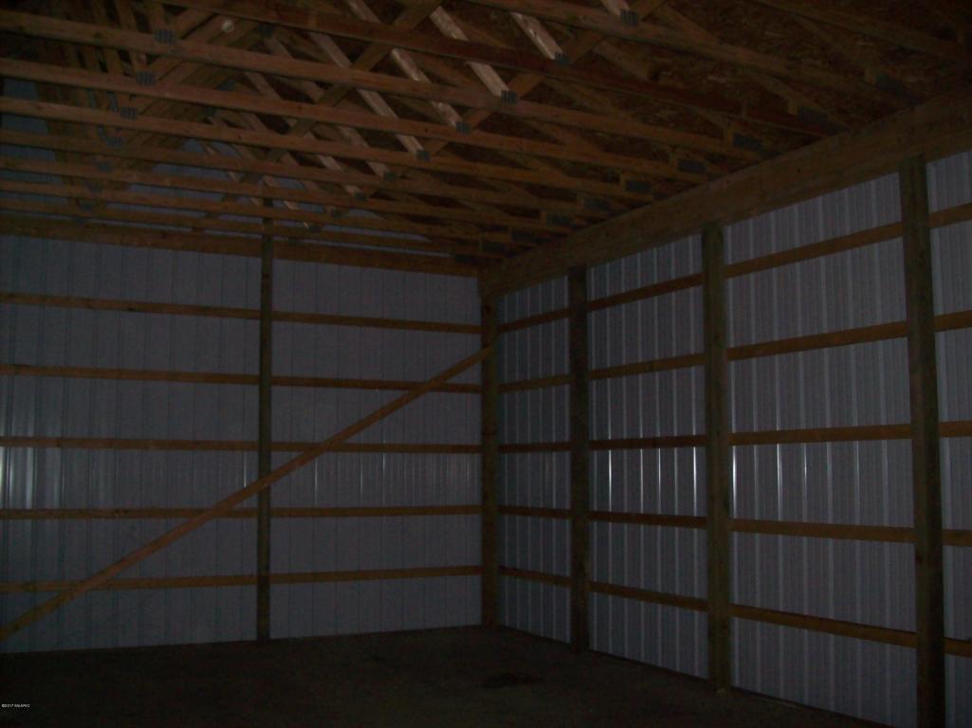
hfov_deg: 51.4
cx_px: 486
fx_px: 1011
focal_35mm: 36
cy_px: 364
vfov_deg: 39.6
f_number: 2.7
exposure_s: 1/64
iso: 200
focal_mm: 6
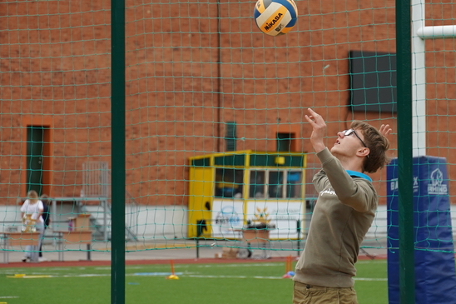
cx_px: 279
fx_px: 2862
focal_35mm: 226
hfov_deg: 9.1
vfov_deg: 6.1
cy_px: 105
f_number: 5.6
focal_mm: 100
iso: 640
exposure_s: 1/2000
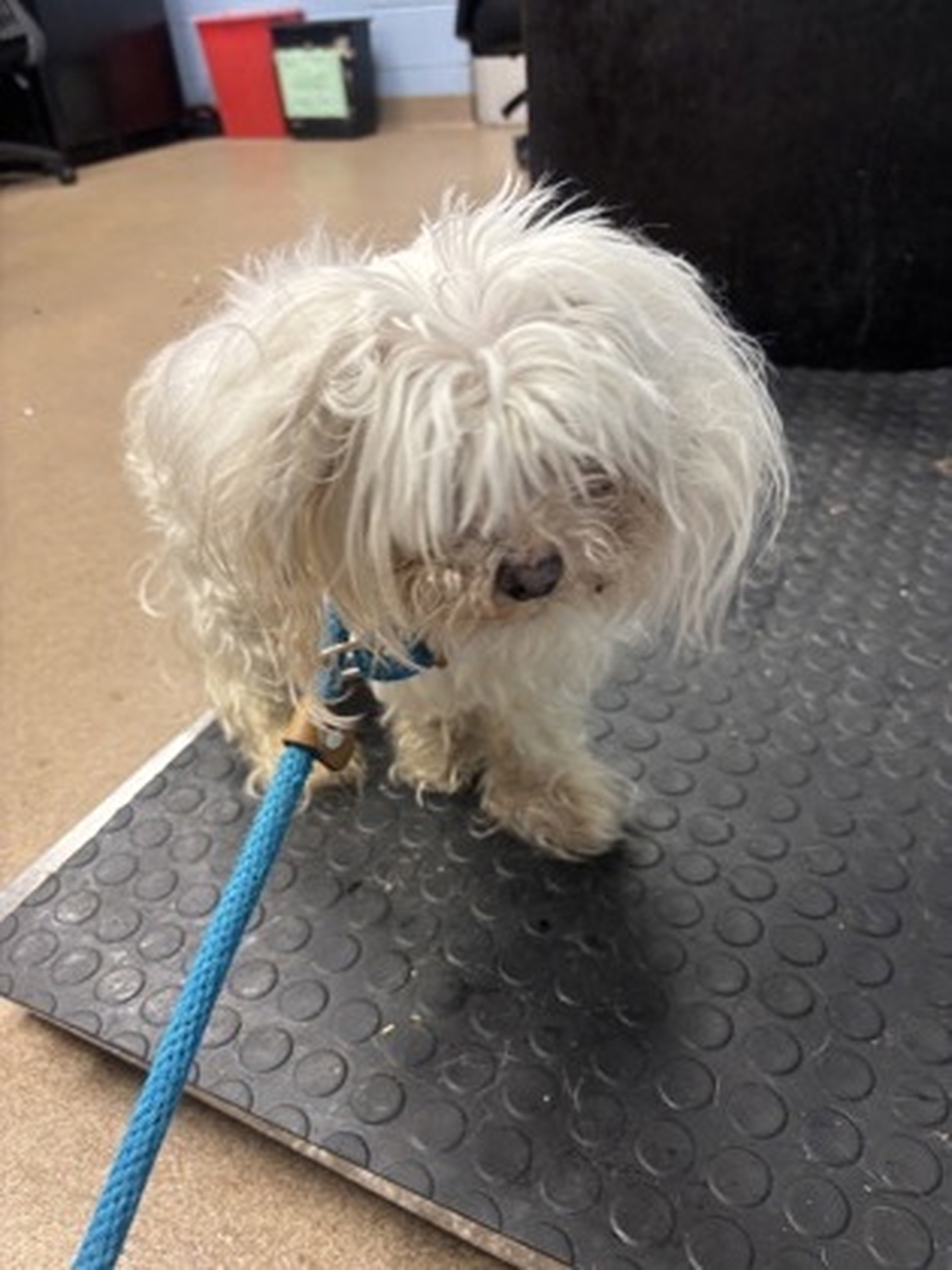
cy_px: 635
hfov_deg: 53.1
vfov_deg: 67.3
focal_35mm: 26
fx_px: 953
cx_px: 476
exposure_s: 1/62
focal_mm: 5.96
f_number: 1.6
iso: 125
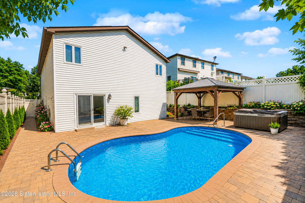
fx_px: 136
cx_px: 152
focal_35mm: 16
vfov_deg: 73.8
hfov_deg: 96.7
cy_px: 102
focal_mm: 16
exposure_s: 1/250
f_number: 10
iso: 100
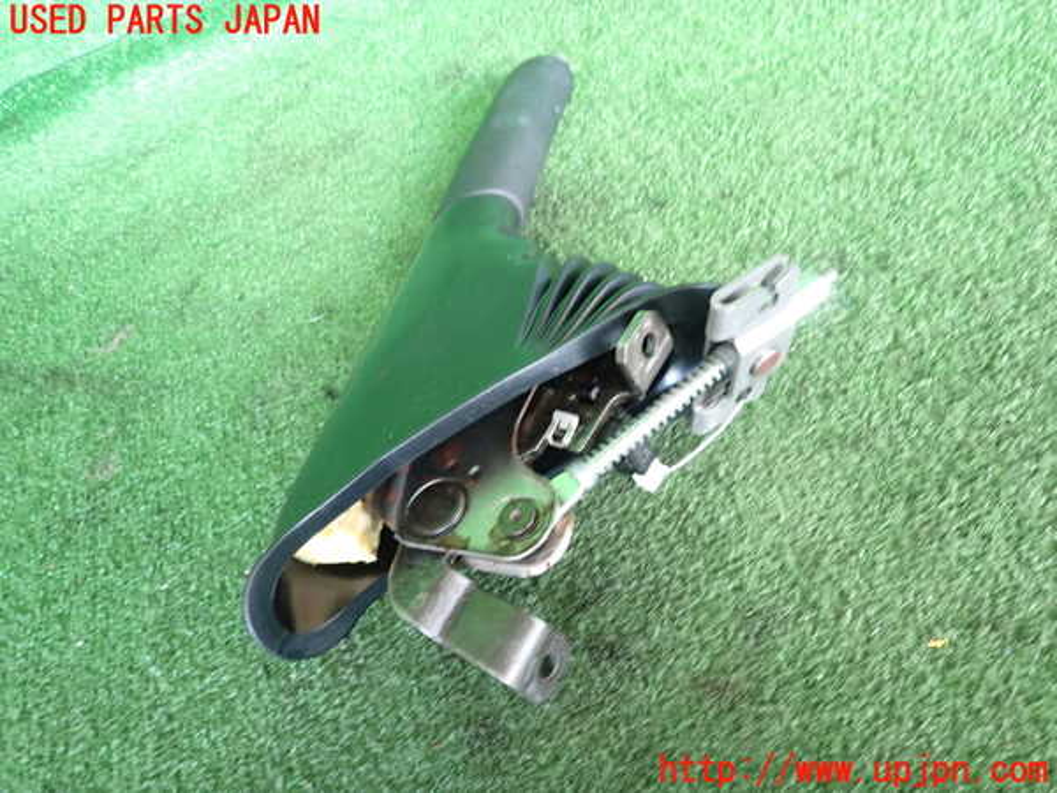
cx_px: 528
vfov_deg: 54.9
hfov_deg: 69.4
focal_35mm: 25
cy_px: 396
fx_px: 763
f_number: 2
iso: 400
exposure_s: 1/30
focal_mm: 4.5
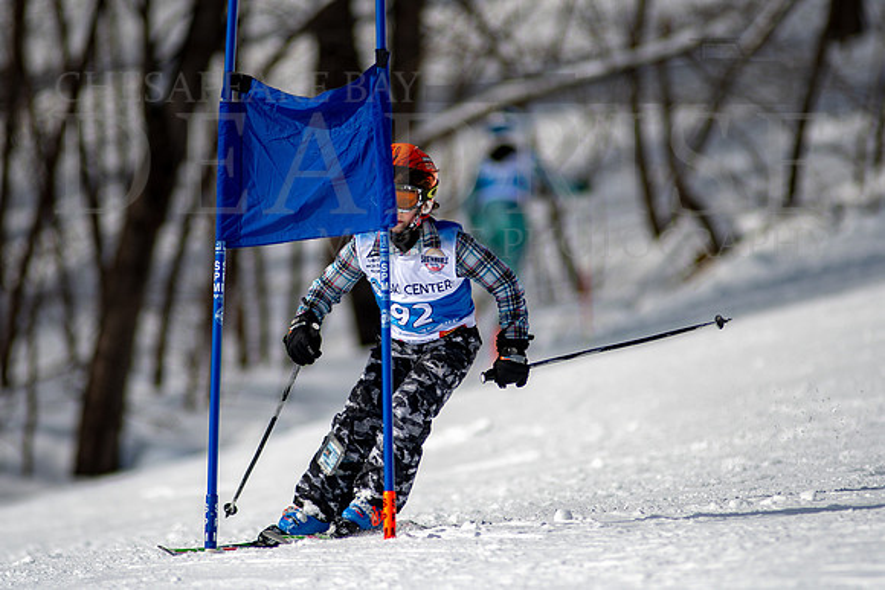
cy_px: 295
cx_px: 442
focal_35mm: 450
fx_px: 11065
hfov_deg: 4.6
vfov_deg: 3.1
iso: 100
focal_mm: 300
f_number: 2.8
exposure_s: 1/6400
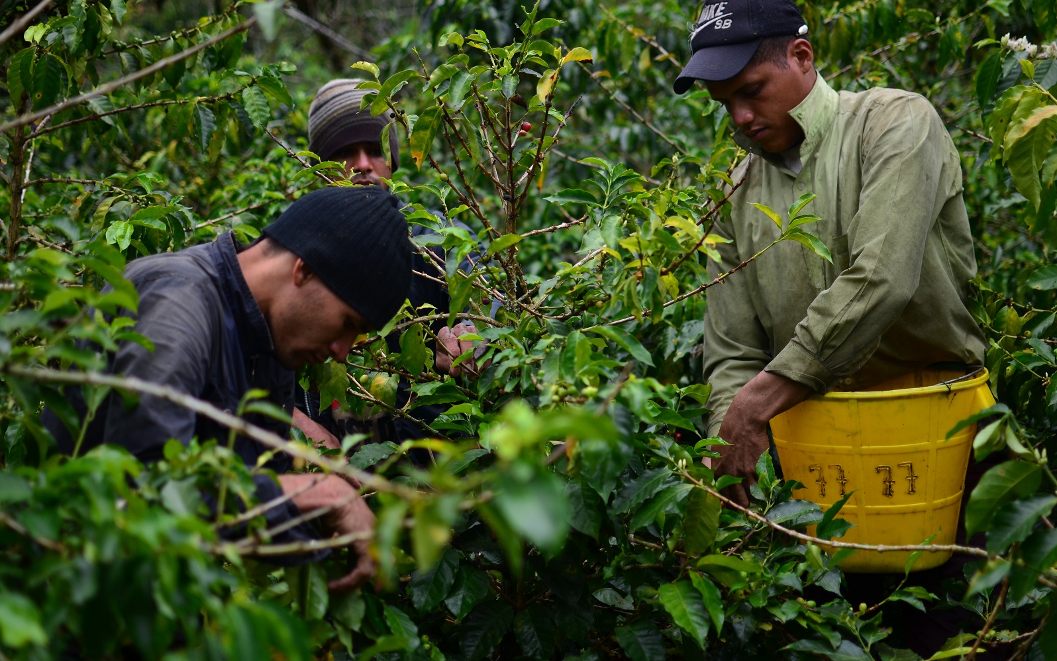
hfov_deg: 37.8
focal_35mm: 54
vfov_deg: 24.2
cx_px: 528
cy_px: 313
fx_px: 1542
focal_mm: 35
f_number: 1.8
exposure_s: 1/1600
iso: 125
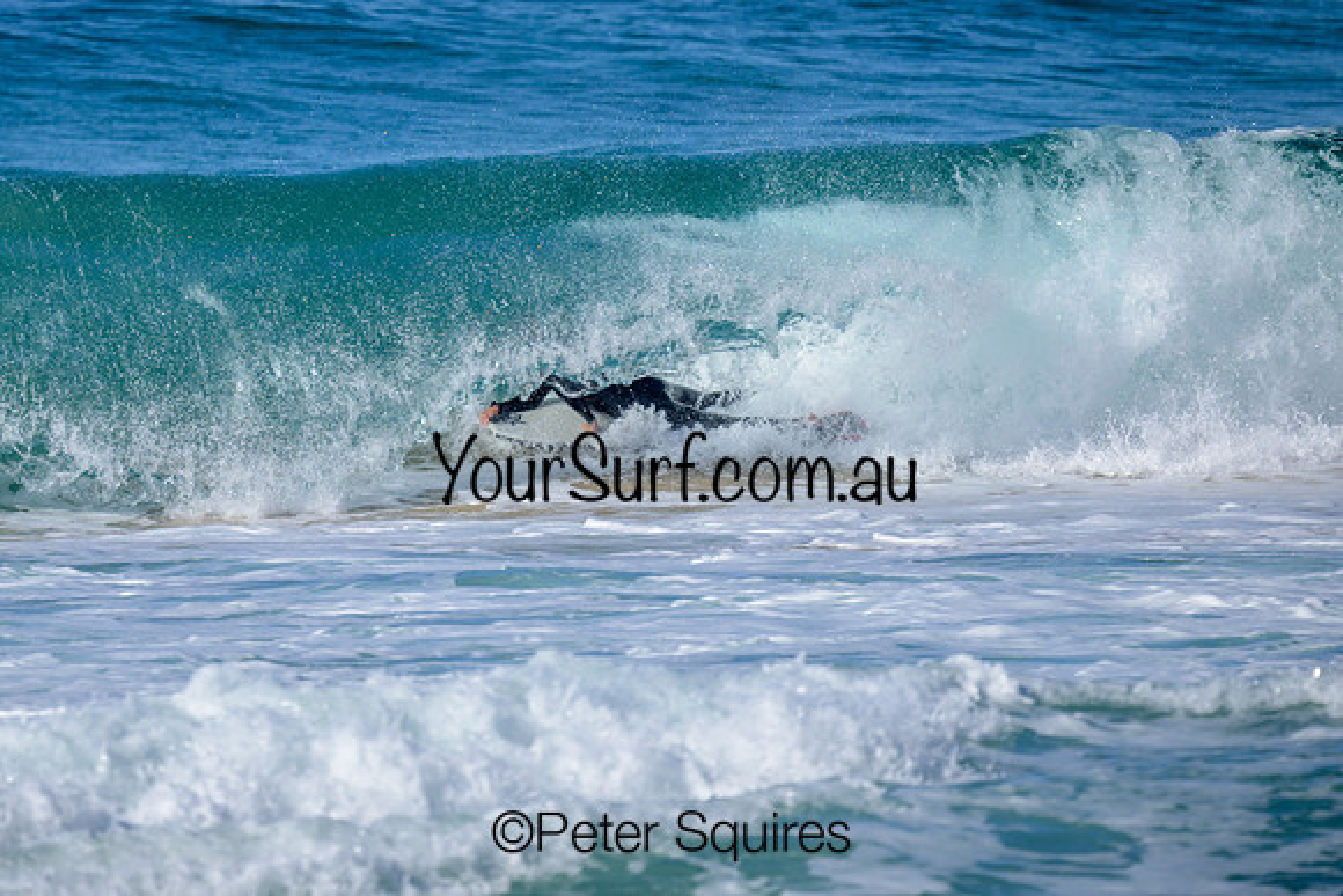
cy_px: 477
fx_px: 41006
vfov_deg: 1.3
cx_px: 446
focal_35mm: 1099
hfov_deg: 1.9
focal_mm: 800
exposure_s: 1/2000
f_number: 6.3
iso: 200
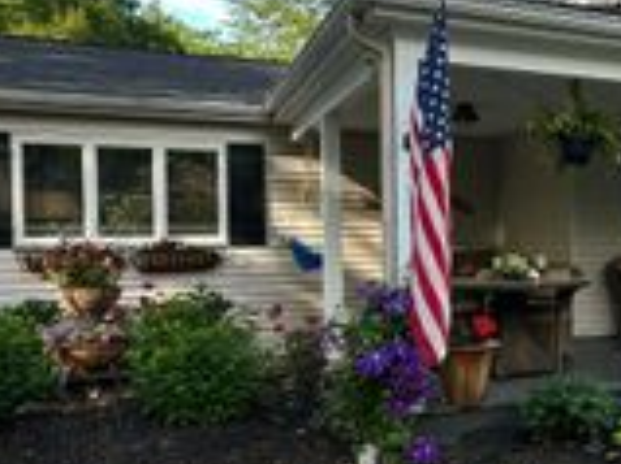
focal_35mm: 44
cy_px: 255
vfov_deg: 32.8
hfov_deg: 39.3
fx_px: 789
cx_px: 582
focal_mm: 2.22
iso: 40
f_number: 2.2
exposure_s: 1/99
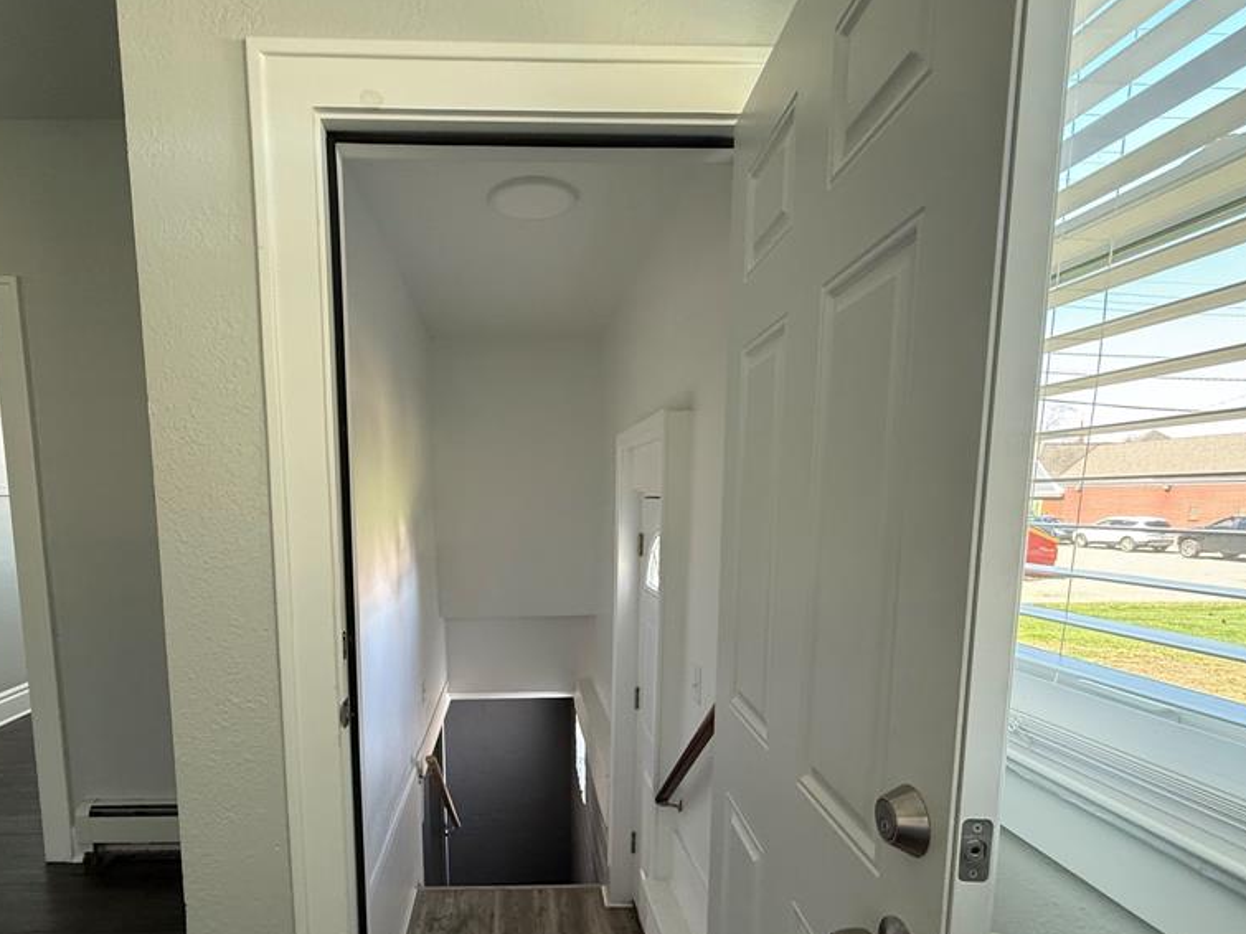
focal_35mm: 19
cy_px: 589
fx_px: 684
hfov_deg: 84.1
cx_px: 531
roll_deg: +0.1
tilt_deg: -8.1
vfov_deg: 67.5
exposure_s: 1/77
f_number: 2.2
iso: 320
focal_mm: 2.22
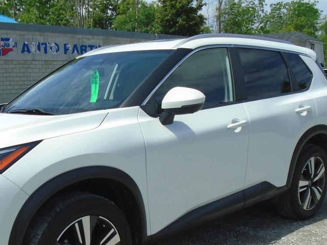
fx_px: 425
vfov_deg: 31.4
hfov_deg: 41.4
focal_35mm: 45
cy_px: 193
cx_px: 101
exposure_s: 1/250
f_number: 8
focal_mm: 4.6
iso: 100
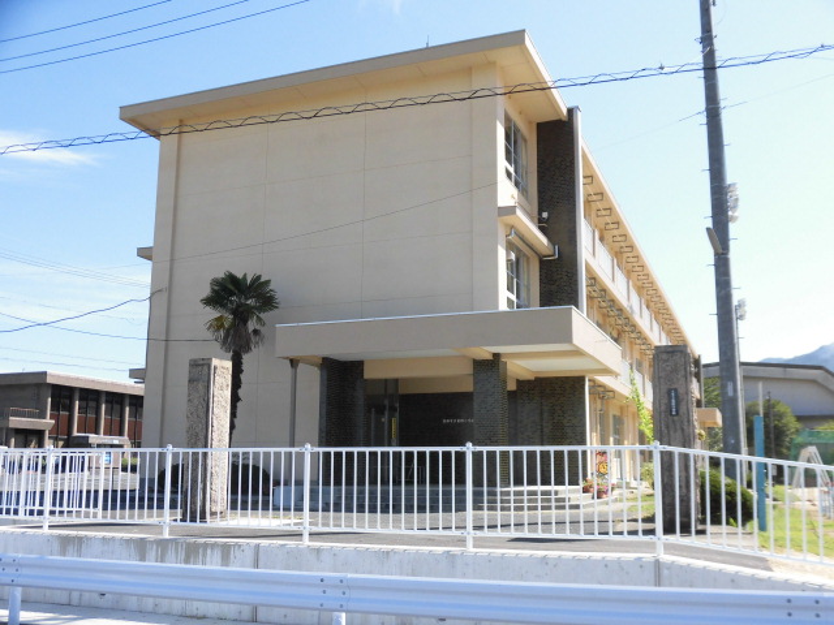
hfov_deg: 49.0
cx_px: 417
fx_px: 916
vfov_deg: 37.7
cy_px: 312
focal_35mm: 38
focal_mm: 6.77
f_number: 3.7
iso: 100
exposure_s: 1/640
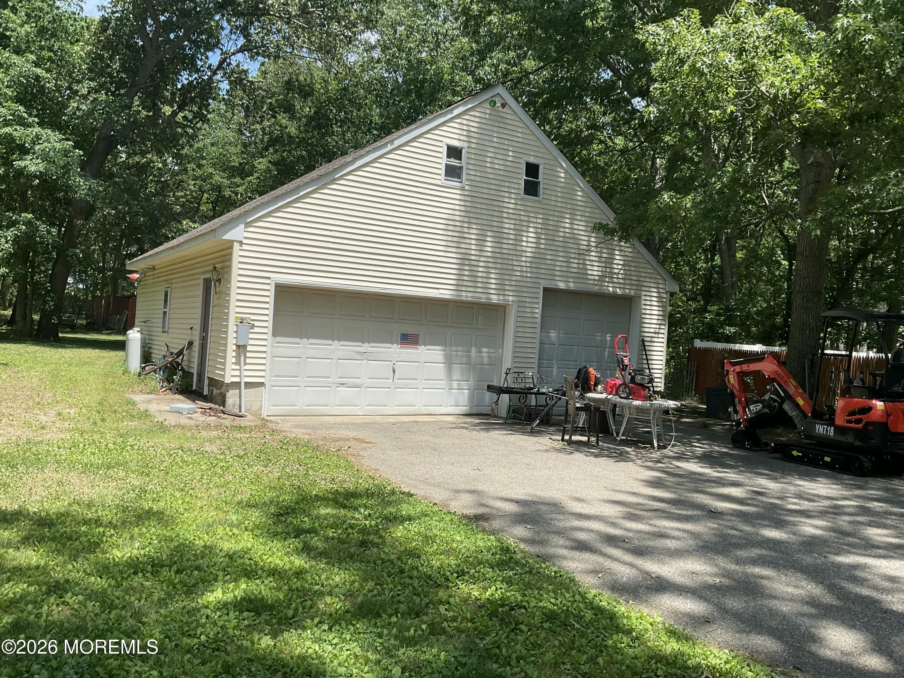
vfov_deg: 48.2
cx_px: 452
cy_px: 339
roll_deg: -3.2
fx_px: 757
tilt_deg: +1.1
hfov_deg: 61.7
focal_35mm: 29
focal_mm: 3
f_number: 1.8
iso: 16
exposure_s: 1/1035
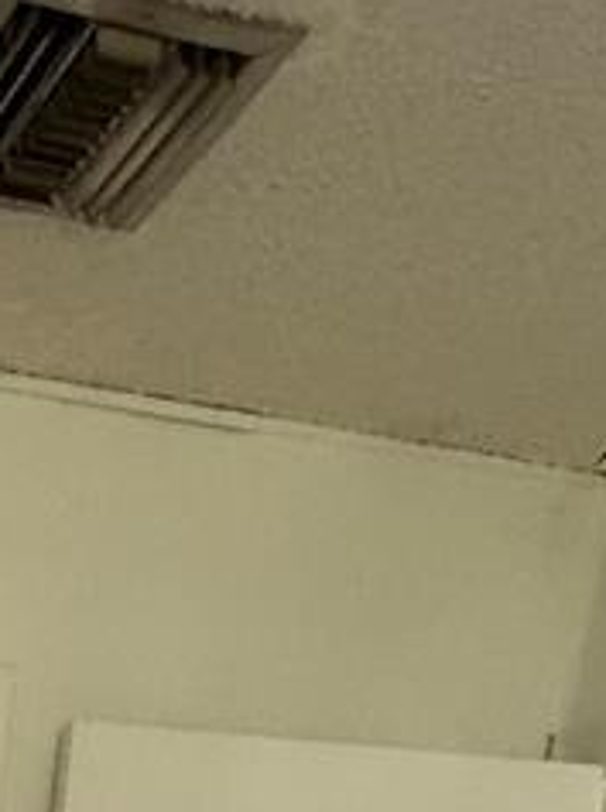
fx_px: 1662
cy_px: 1806
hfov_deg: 17.1
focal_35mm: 71
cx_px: -469
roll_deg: -2.5
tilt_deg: -16.6
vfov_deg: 16.5
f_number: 2.2
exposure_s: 1/60
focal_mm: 2.22
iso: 500
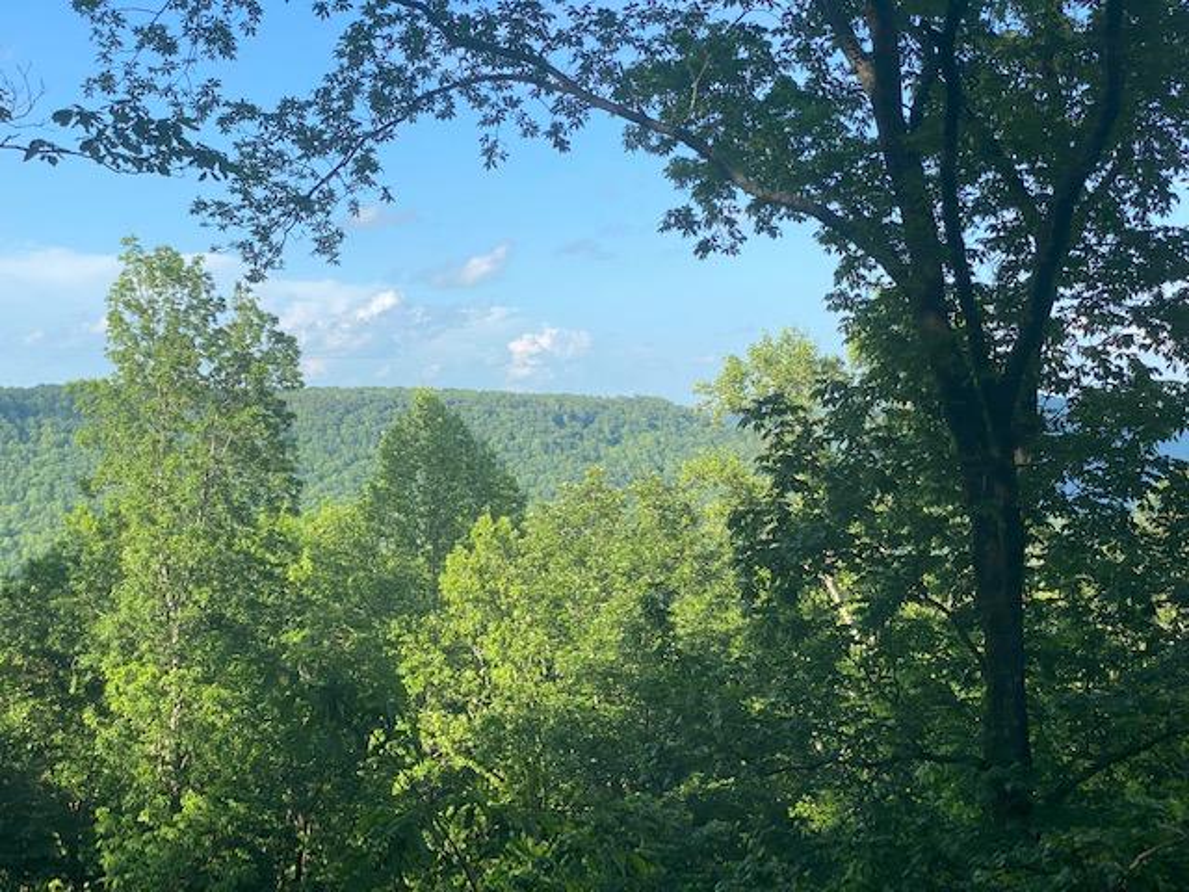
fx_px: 1786
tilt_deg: -0.4
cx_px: 594
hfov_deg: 36.8
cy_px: 446
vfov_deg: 28.0
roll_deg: +0.3
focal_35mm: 52
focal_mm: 6
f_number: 2
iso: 20
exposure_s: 1/615
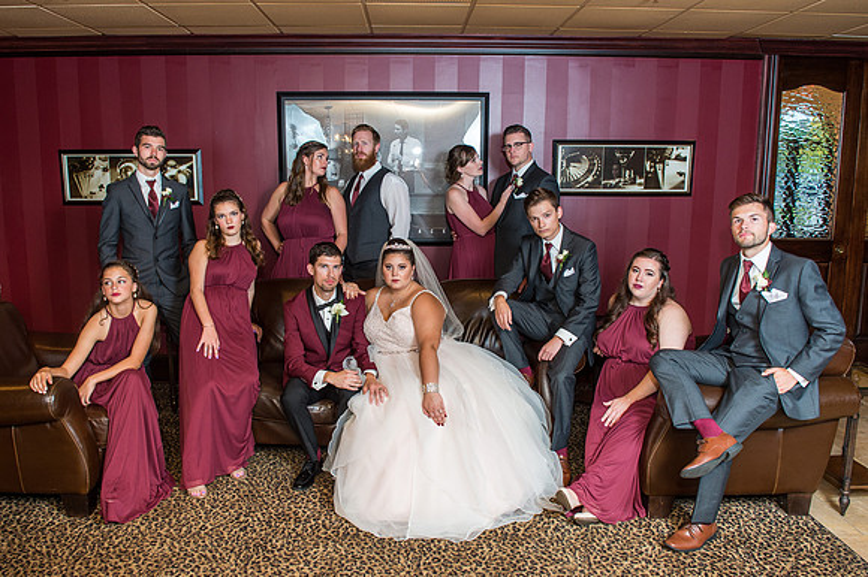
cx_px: 420
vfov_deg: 46.2
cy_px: 285
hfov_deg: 65.3
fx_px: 677
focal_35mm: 28
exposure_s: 1/45
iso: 400
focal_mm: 24
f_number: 4
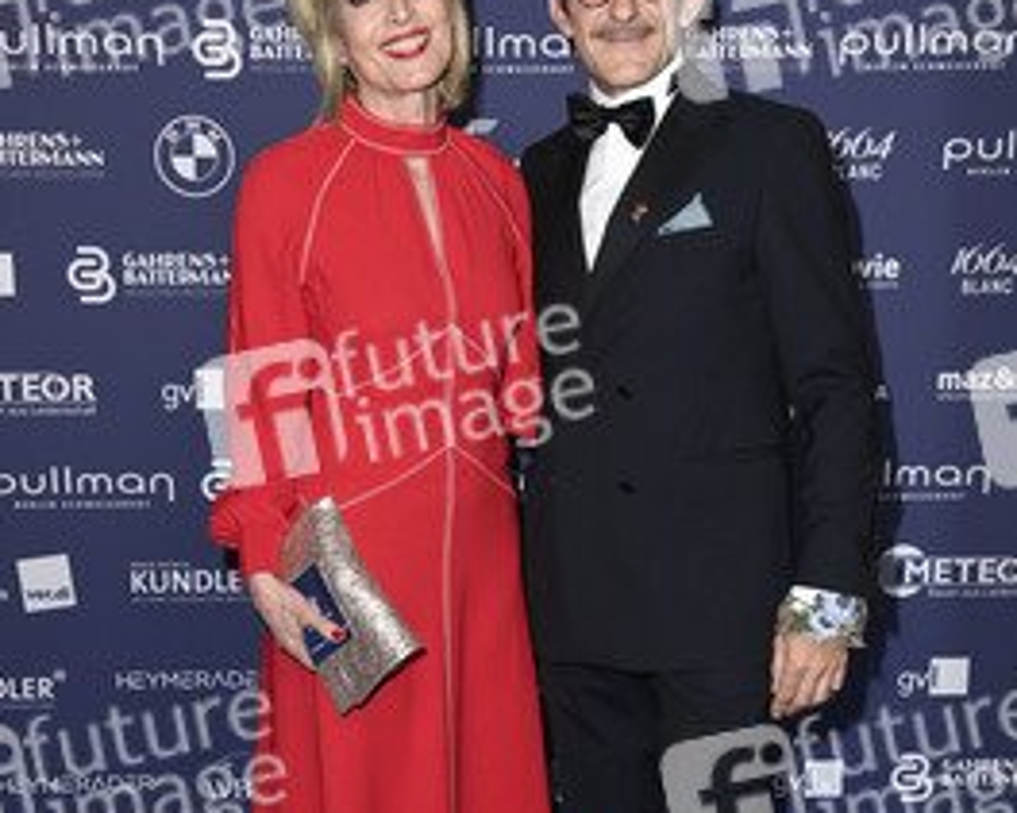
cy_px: 590
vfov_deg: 27.8
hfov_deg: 34.8
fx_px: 1625
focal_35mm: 54
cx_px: 508
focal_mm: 38
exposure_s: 1/250
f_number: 5.6
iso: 320
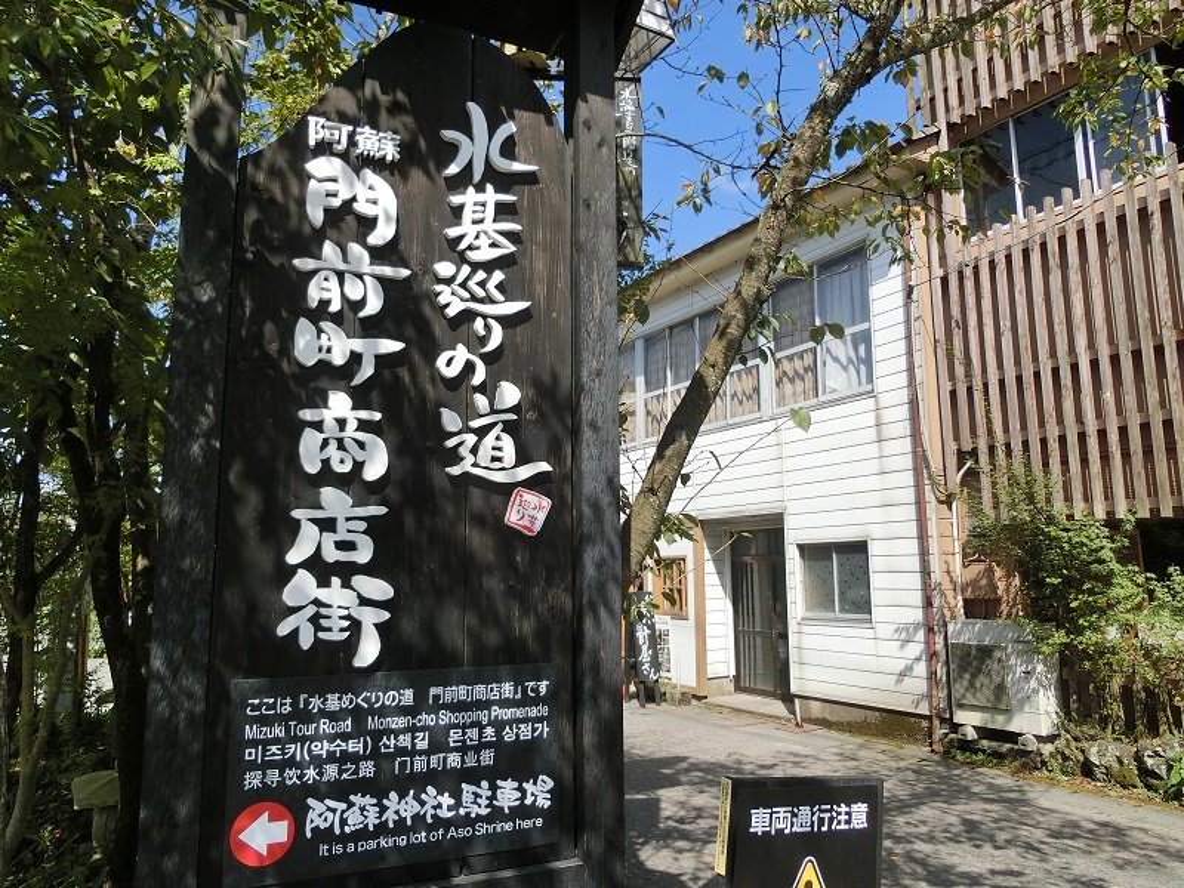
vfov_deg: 54.9
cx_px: 592
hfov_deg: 69.4
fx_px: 855
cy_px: 444
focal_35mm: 25
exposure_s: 1/800
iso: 80
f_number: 3.5
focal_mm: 4.5
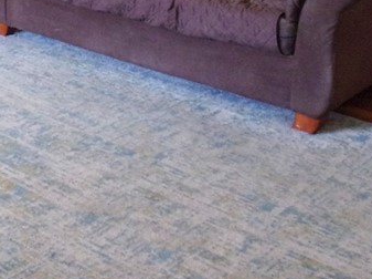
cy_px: 29
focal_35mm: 73
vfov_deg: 19.8
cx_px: 52
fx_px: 784
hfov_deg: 26.0
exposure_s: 1/29
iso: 200
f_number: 3.3
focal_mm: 4.3
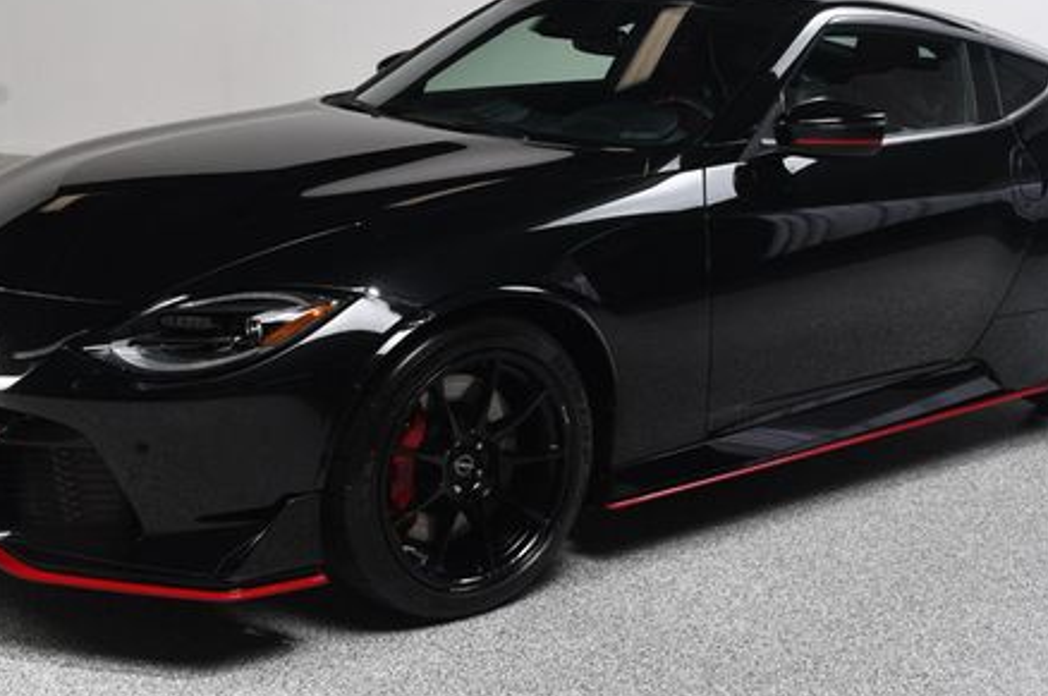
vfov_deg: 23.7
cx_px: 524
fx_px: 1657
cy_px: 323
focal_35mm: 57
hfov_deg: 35.1
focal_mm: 26
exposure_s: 1/160
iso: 100
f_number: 10
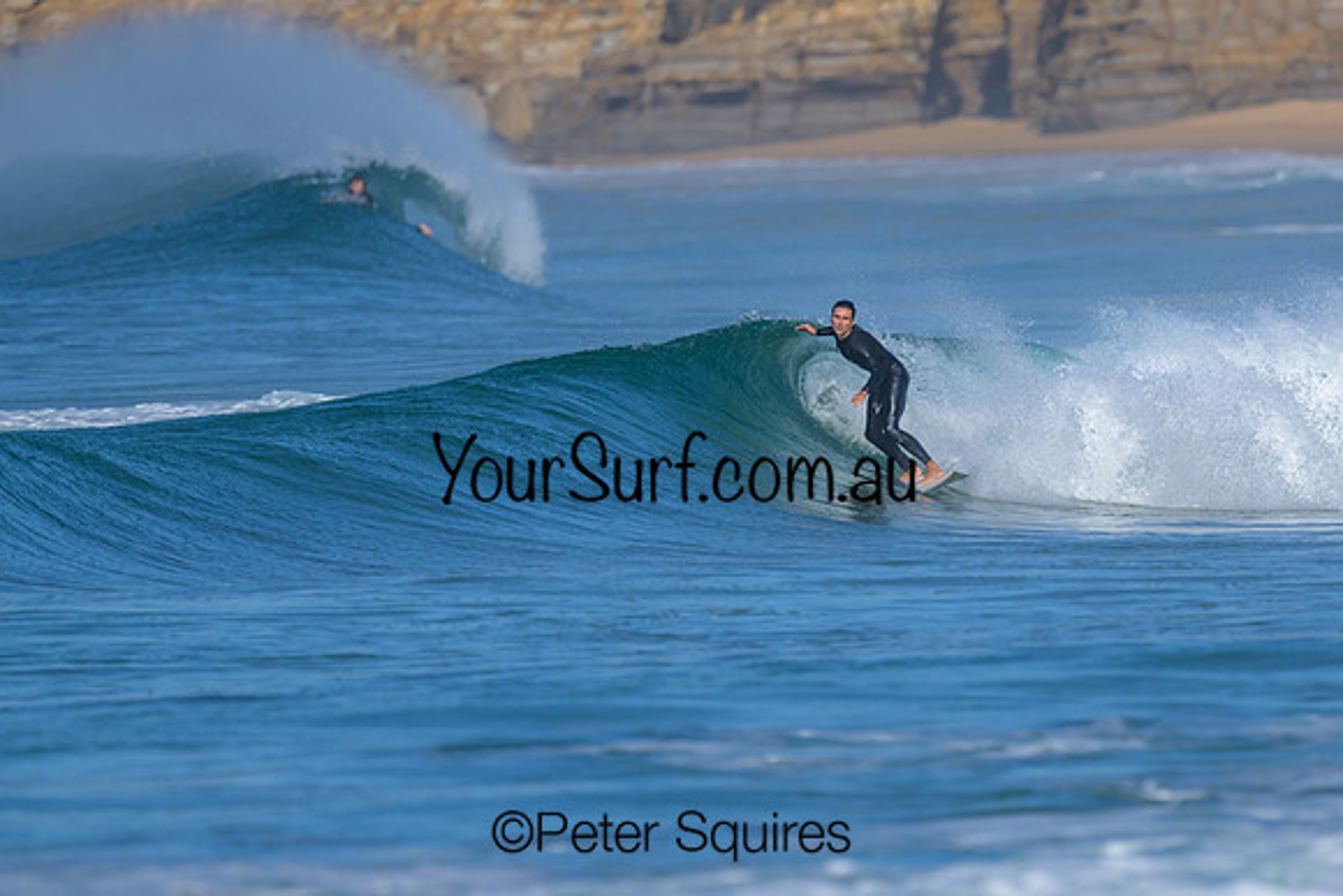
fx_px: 41063
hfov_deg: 1.9
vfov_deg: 1.3
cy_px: 379
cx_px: 924
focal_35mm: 1101
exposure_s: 1/2000
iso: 180
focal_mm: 800
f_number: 6.3
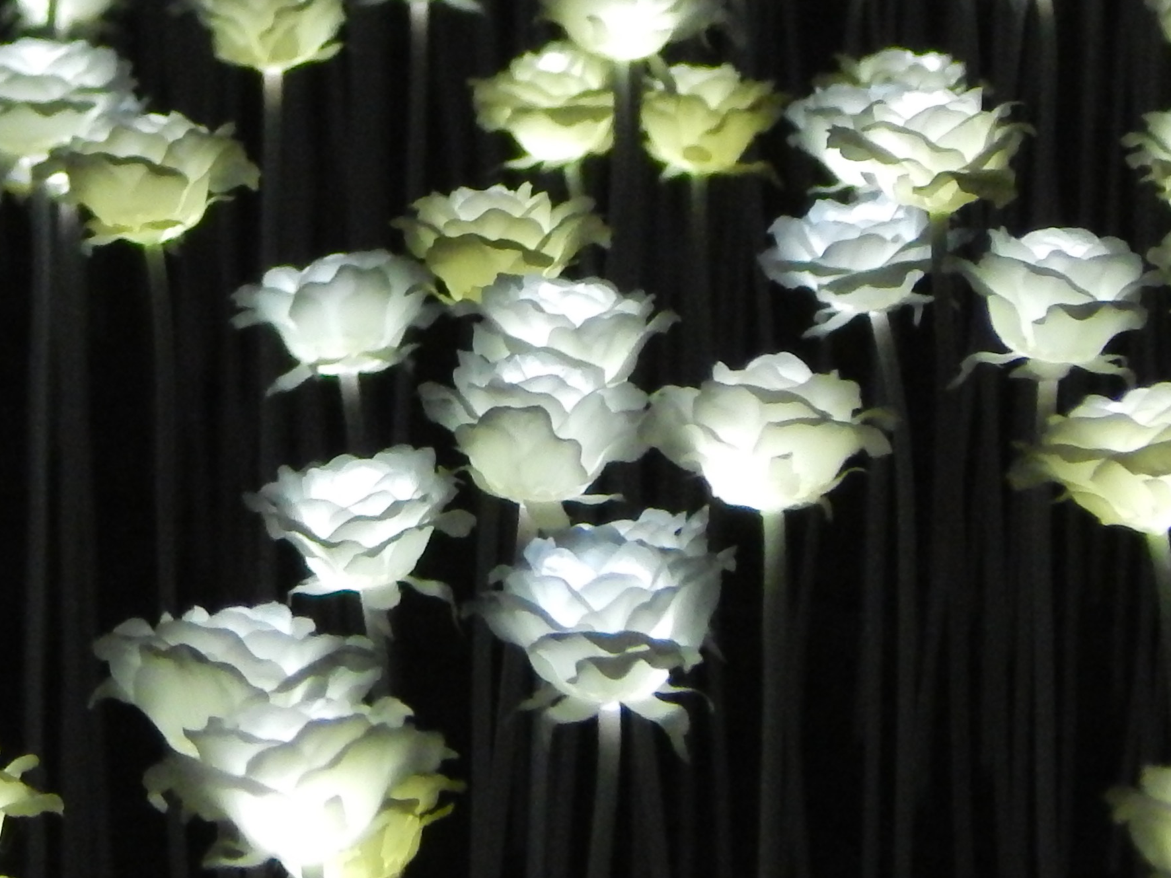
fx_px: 43368
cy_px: -30
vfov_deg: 1.2
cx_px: -247
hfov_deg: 1.5
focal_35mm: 1282
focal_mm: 88.6
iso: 720
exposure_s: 1/60
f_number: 5.8
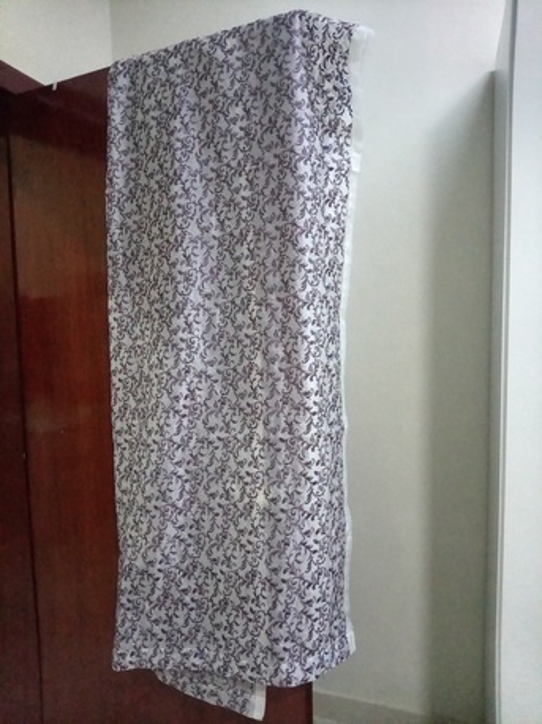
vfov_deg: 69.4
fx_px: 522
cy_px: 362
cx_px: 271
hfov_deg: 54.8
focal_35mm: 25
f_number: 1.8
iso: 2939
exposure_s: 1/120
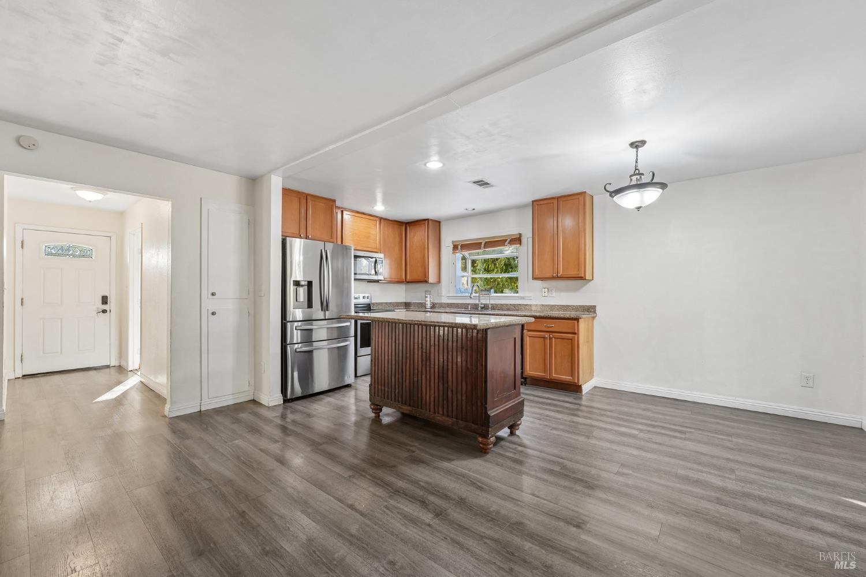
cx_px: 433
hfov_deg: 104.3
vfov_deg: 81.2
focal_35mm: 14
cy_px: 288
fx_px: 337
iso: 640
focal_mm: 14
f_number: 8
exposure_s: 1/25
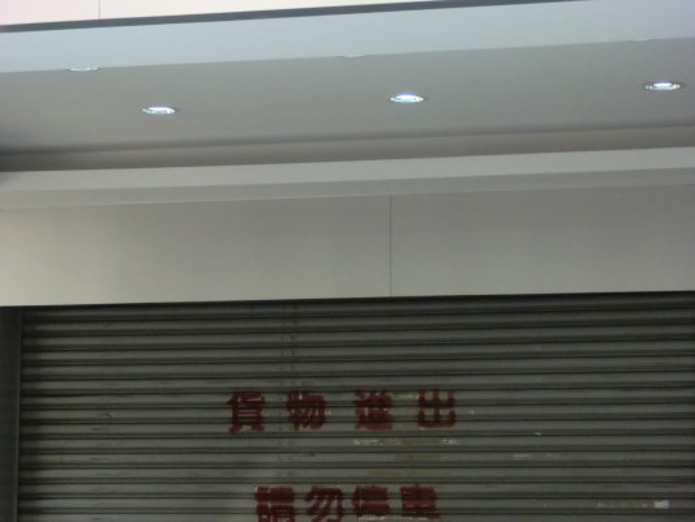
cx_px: 348
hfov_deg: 18.7
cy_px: 261
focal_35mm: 105
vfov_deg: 14.1
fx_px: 2109
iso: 500
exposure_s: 1/100
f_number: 5.6
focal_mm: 18.9
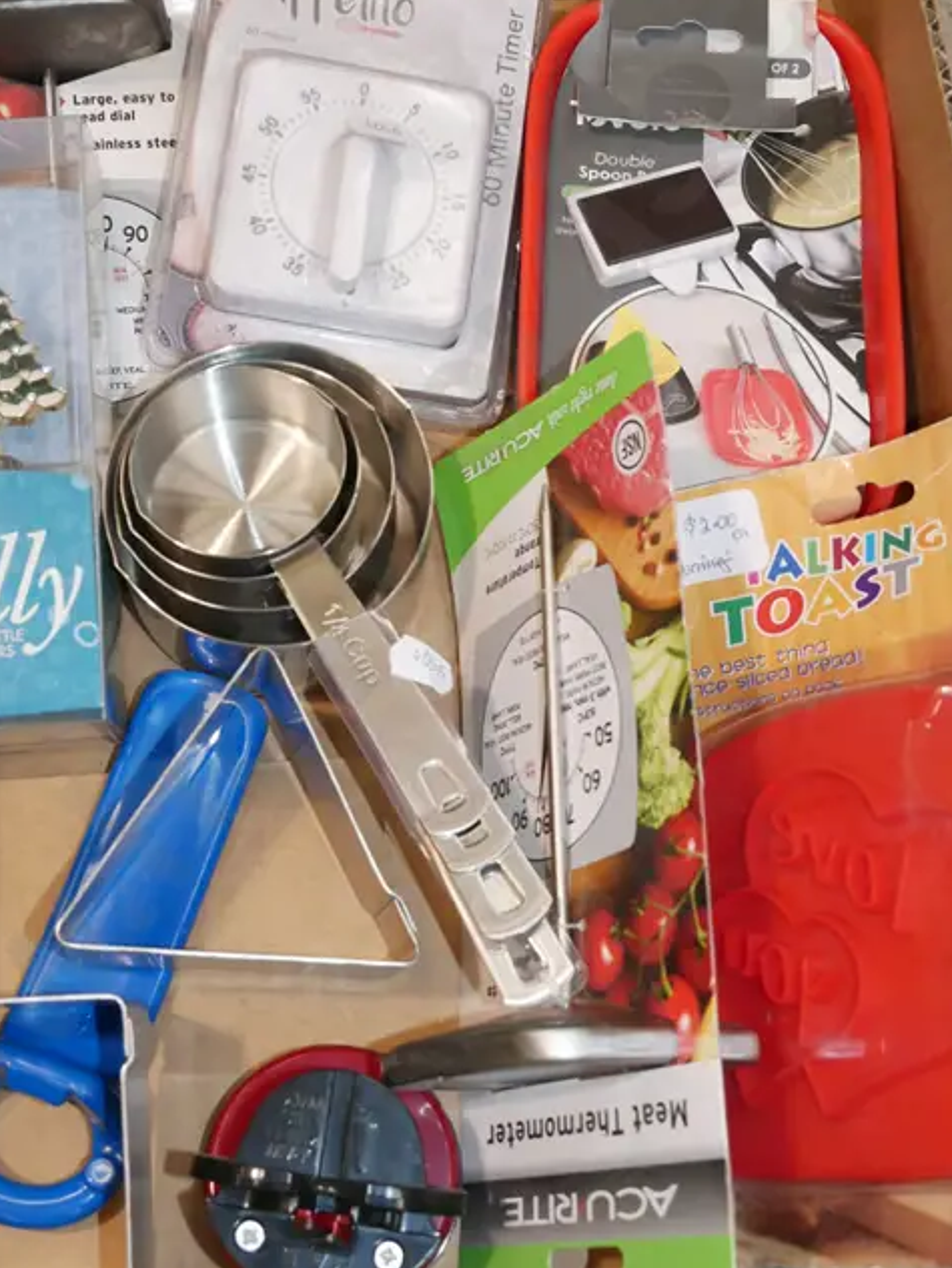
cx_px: 414
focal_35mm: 55
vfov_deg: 34.8
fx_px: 2016
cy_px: 485
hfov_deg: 26.5
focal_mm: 17
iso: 1600
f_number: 5.6
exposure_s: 1/80
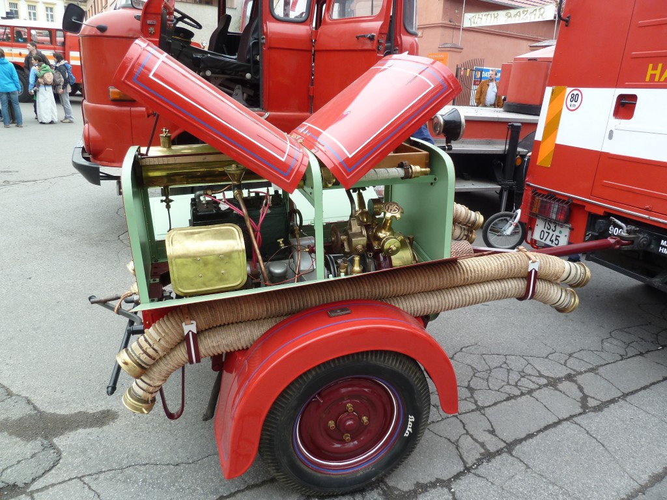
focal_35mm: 25
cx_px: 334
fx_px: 482
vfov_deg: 54.9
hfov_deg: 69.4
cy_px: 250
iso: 80
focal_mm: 4.1
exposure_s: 1/100
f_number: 3.3
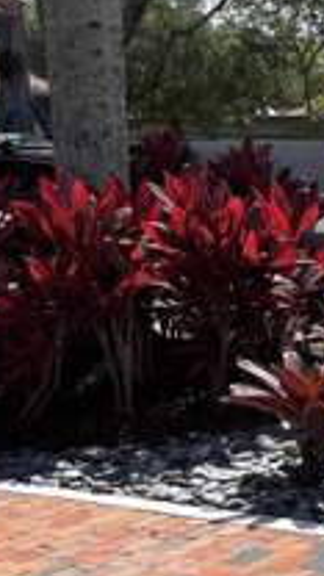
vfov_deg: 24.0
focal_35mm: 87
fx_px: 1329
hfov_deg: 12.9
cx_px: 540
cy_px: 474
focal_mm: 5.96
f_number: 1.6
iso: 50
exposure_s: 1/3021
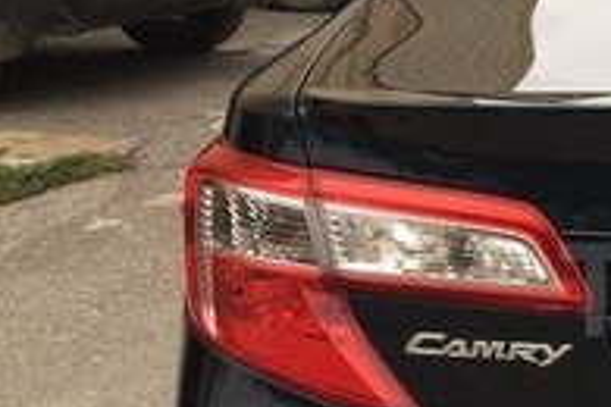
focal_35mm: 102
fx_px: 1731
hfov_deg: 18.1
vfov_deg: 13.4
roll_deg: +0.6
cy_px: 290
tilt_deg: -15.8
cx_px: 880
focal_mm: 4.15
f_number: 2.2
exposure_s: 1/115
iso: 32
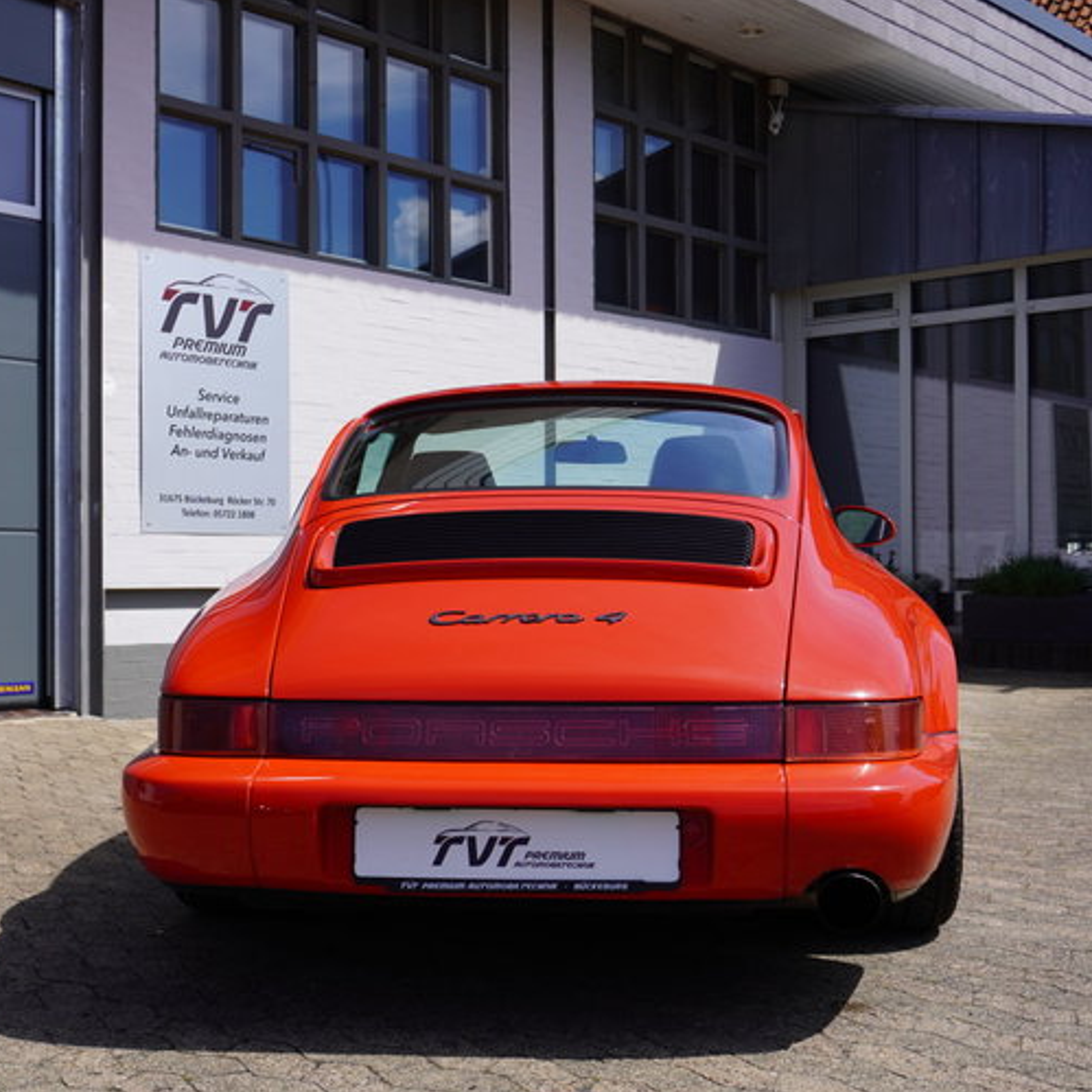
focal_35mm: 47
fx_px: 1677
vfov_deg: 36.1
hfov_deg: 36.0
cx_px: 496
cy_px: 556
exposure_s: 1/640
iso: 100
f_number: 5
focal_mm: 24
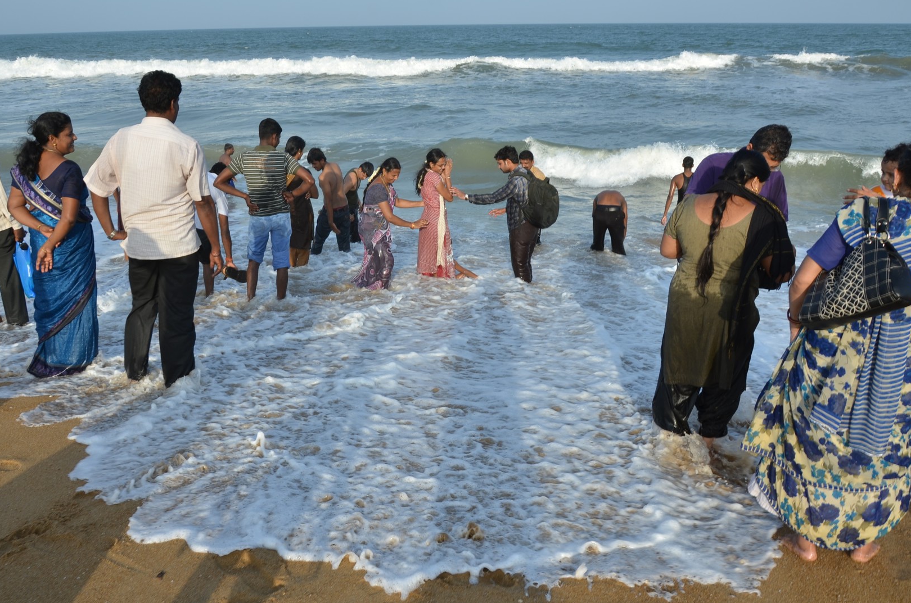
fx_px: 808
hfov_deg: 58.7
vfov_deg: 40.9
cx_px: 412
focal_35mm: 32
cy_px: 332
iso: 100
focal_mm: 18
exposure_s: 1/125
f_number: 11
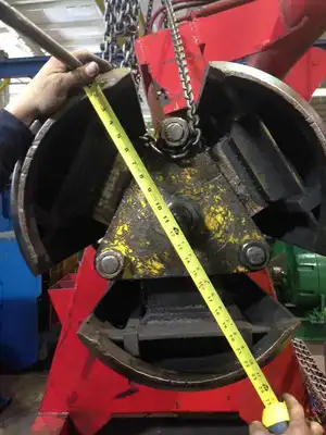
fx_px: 414
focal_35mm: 33
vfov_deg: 55.4
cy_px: 218
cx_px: 163
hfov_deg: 42.9
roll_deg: +0.4
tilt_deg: -0.2
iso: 200
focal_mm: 4.12
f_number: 2.4
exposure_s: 1/20
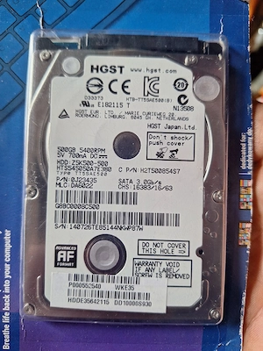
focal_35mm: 23
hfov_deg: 58.9
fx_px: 233
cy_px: 176
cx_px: 132
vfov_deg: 73.9
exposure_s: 1/50
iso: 250
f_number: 1.8
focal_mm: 5.54
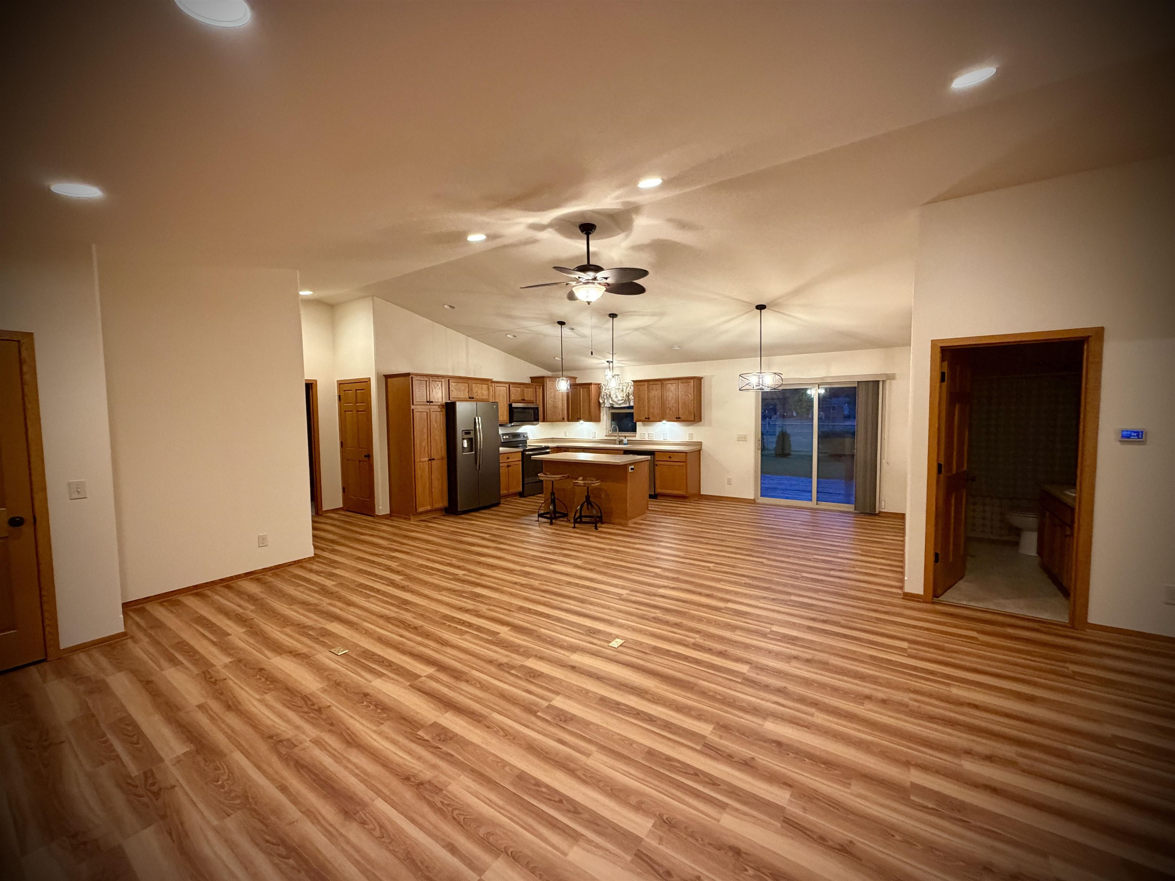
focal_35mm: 14
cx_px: 588
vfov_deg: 85.7
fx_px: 475
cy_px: 440
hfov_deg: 102.1
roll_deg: +0.6
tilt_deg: -2.2
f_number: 2.2
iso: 400
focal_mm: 2.22
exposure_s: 1/60
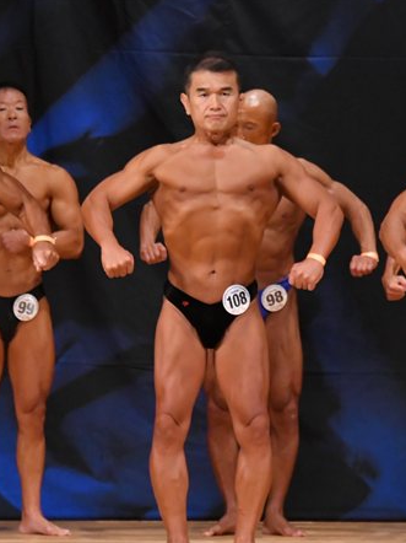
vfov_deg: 4.4
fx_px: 7122
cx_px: 149
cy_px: 312
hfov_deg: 3.3
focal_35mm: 455
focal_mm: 180
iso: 4000
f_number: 5.6
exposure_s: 1/400
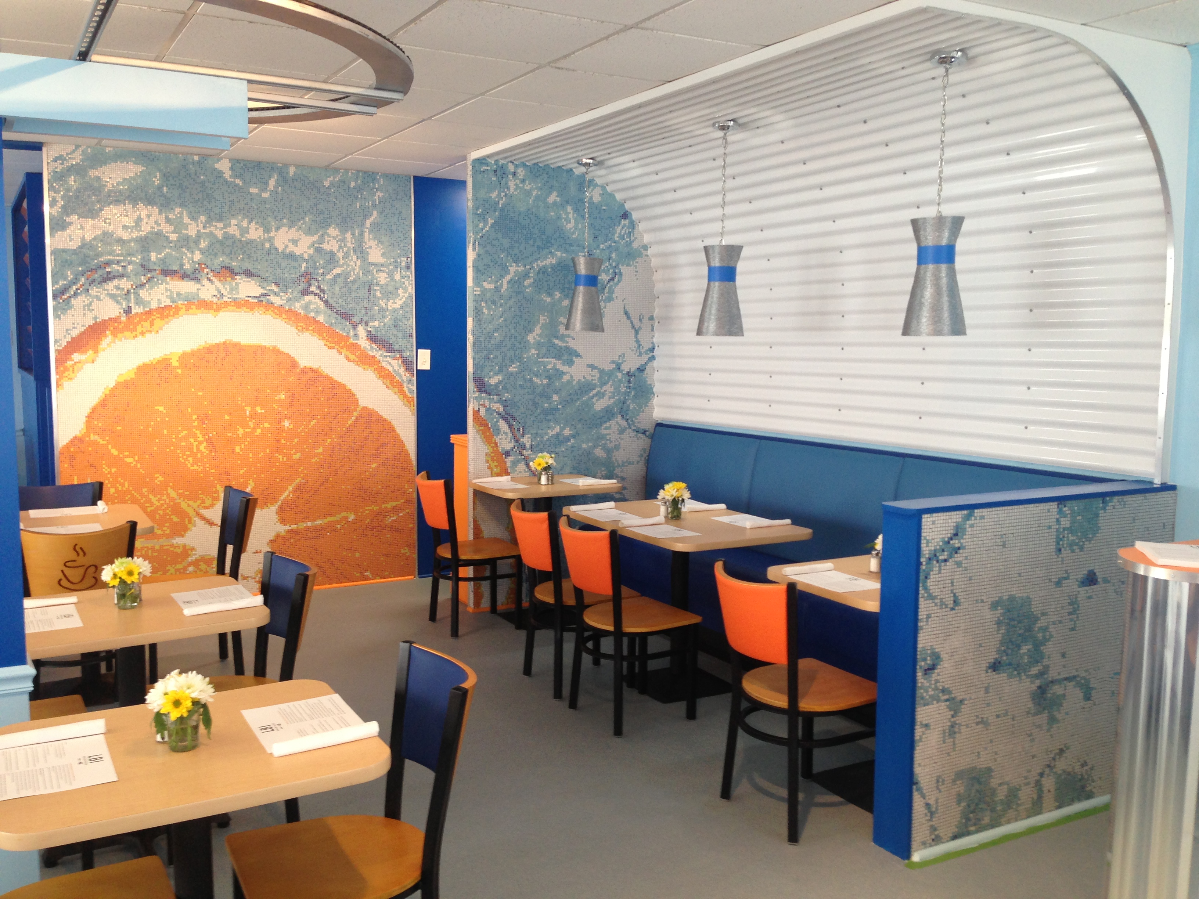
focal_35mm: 33
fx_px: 1143
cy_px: 450
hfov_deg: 55.4
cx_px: 600
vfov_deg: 42.9
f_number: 2.4
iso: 64
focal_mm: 4.13
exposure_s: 1/20
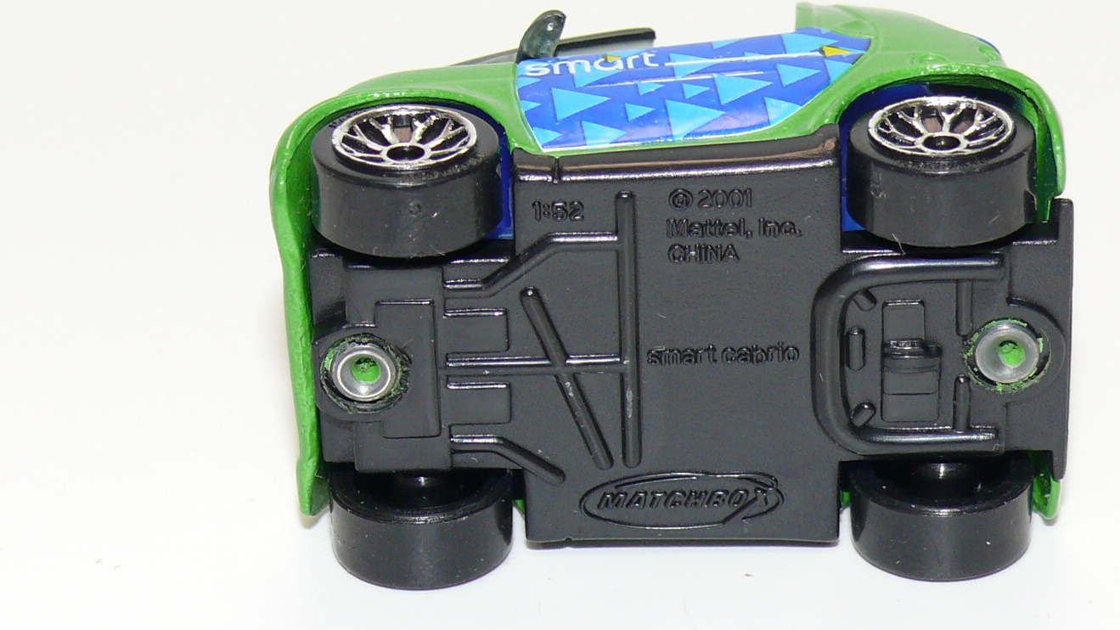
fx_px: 4395
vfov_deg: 8.2
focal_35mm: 148
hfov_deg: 14.5
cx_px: 666
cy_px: 273
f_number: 4
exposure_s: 1/30
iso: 100
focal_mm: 14.1
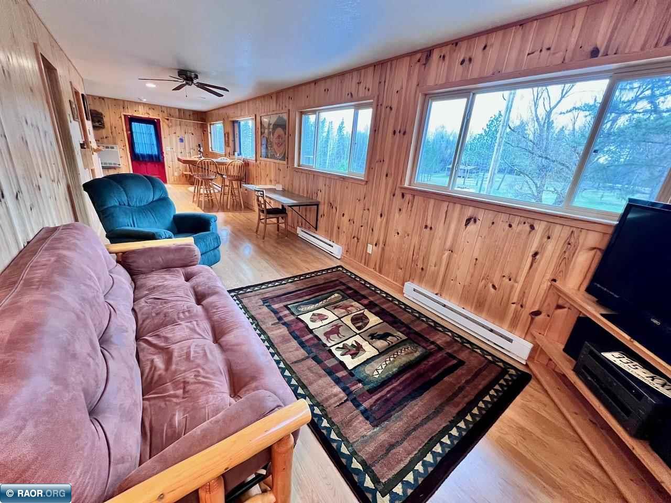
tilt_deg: -20.2
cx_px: 336
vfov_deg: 89.9
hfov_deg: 106.2
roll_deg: -5.1
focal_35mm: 13
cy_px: 252
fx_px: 252
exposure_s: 1/60
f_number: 1.8
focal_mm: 1.57
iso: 640
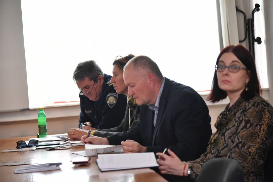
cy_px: 91
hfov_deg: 21.5
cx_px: 136
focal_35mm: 95
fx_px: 720
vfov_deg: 14.4
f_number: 4
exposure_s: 1/125
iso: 10000
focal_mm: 95
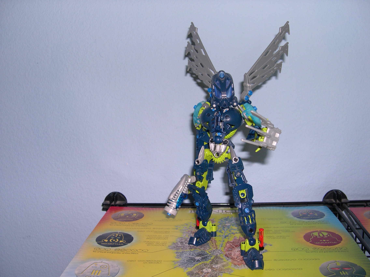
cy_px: 138
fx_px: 406
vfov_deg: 37.7
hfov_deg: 49.0
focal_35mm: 38
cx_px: 185
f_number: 2.8
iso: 100
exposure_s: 1/60
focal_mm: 8
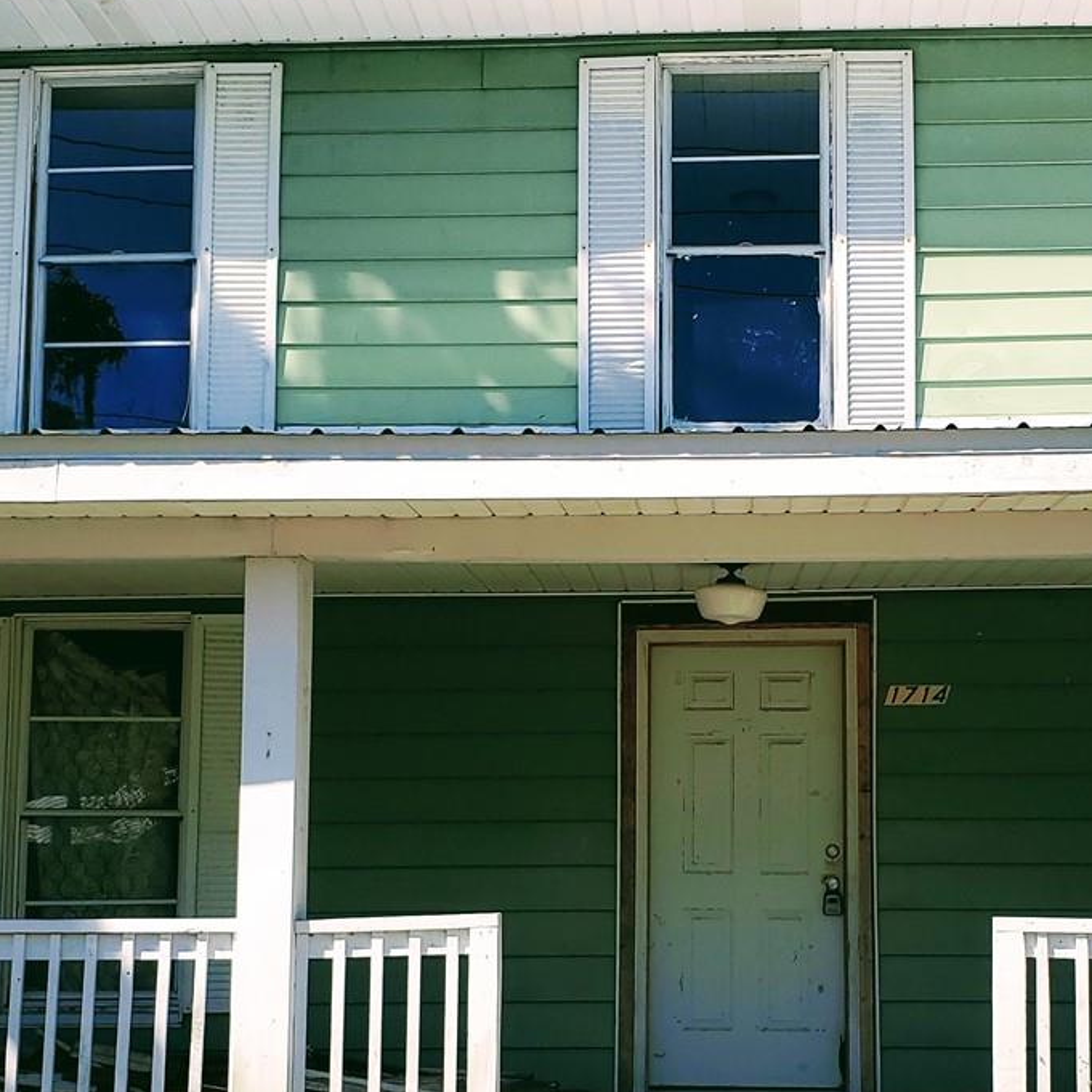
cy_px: 683
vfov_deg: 31.5
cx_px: 755
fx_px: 1927
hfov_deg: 31.3
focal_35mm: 54
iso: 50
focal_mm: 4.3
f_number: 2.4
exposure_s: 1/1515
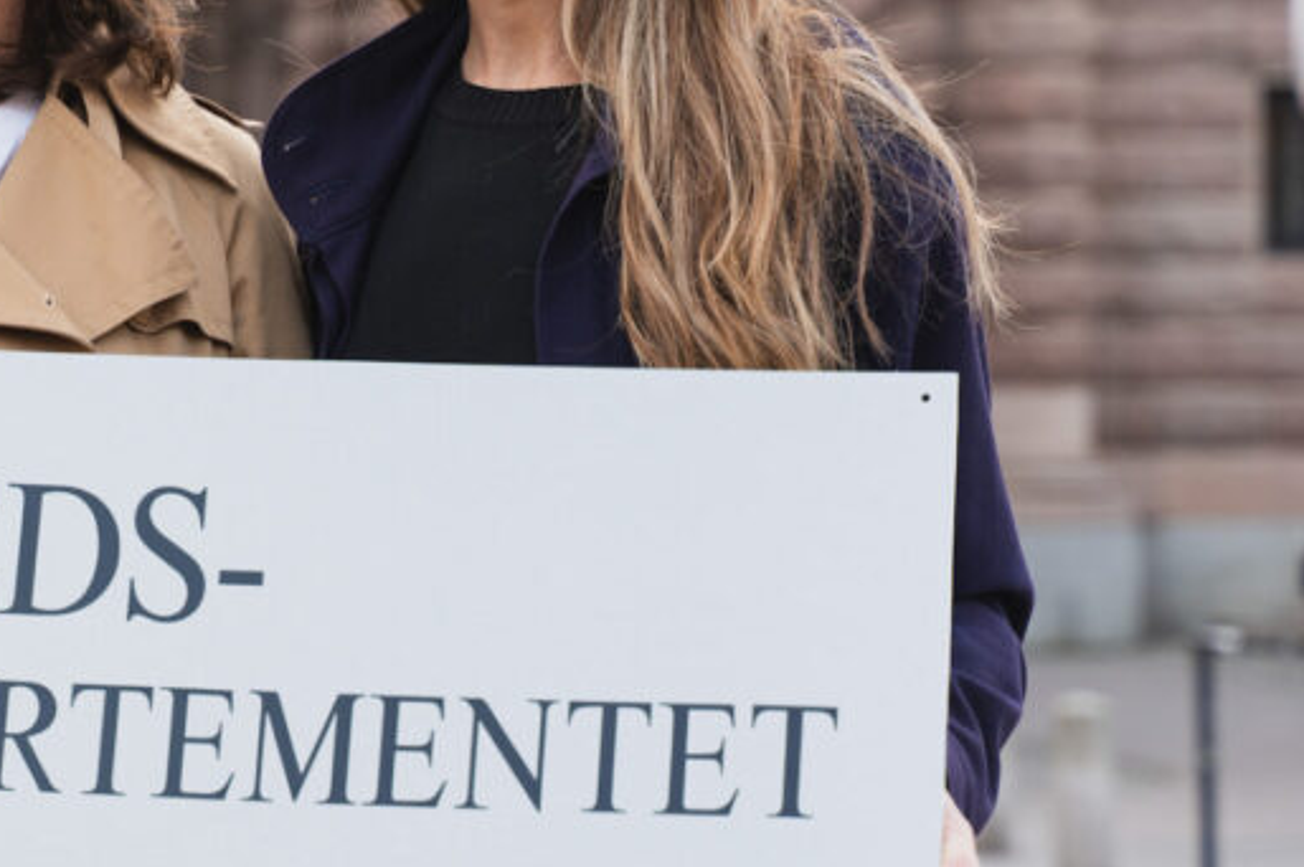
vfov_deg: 9.8
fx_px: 5031
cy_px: 236
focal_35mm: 139
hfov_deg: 14.6
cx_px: 58
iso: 200
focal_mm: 68
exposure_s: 1/250
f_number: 4
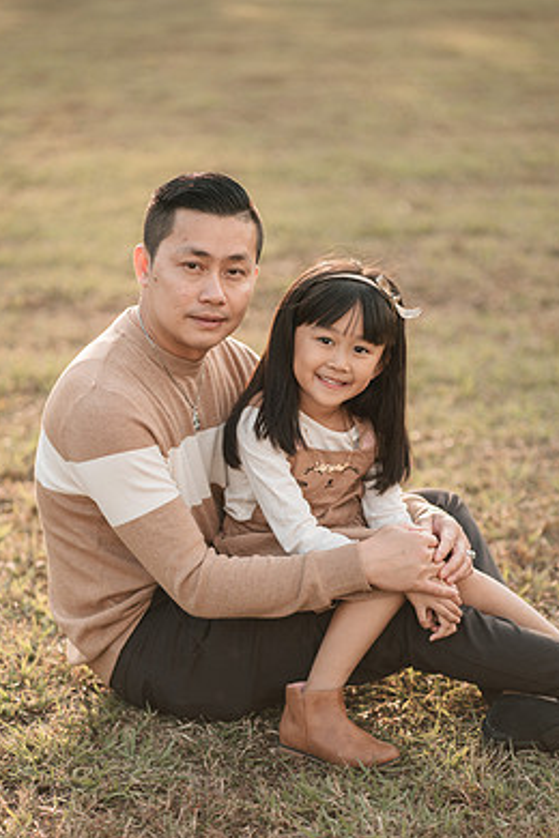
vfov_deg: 20.8
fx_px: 2282
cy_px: 449
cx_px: 275
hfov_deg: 14.0
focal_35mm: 98
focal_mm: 85
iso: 100
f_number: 2
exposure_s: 1/640
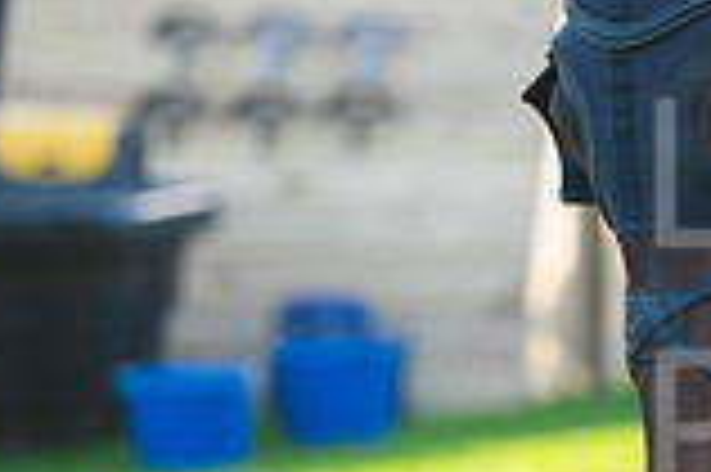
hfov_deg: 3.6
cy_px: 185
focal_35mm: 566
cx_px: 1284
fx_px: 11167
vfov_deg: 2.4
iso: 320
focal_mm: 145
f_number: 3.5
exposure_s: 1/500
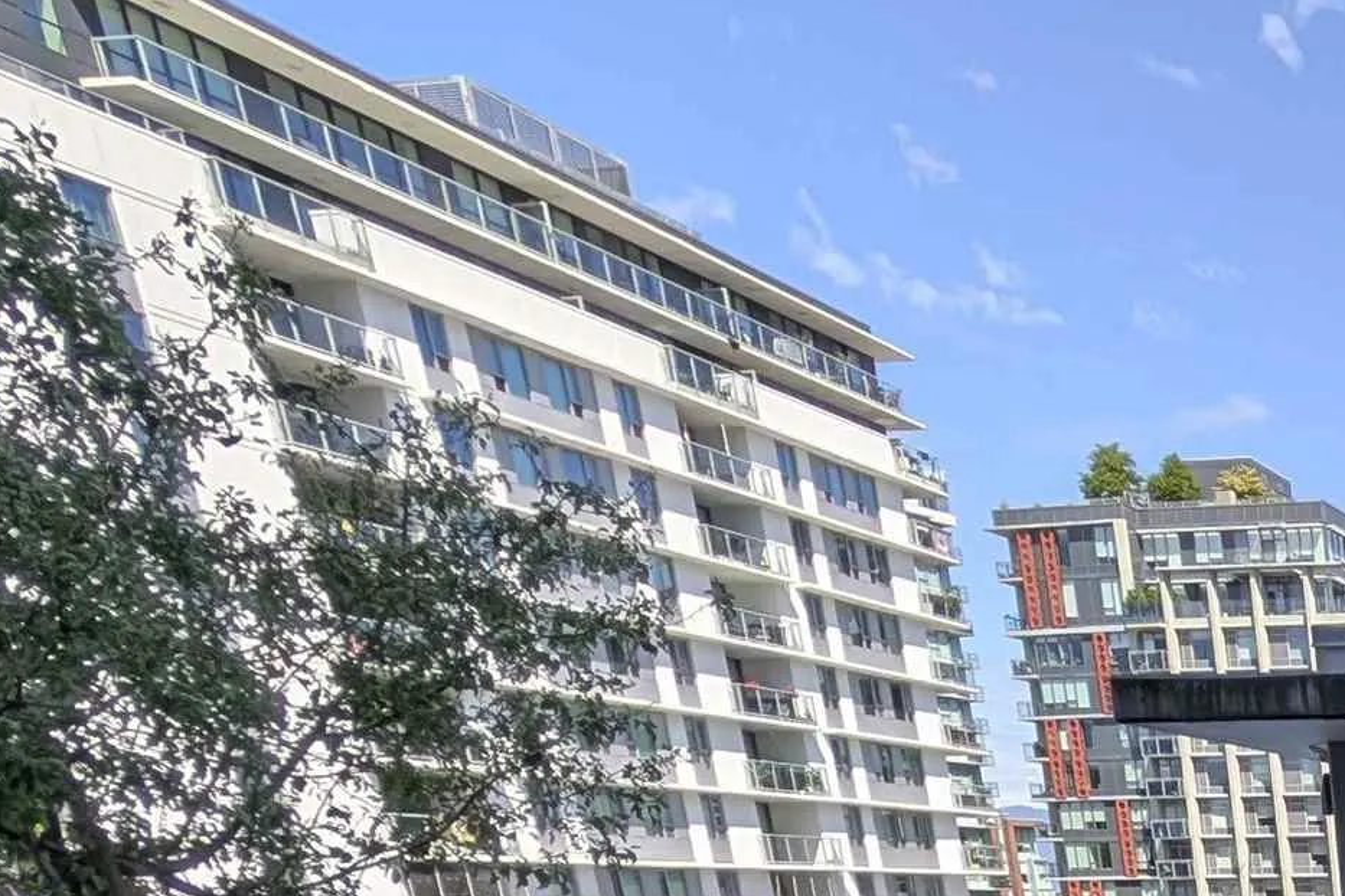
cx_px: 1831
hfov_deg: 32.5
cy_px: 1498
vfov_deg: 22.9
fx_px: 1532
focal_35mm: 41
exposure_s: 1/1582
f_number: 1.7
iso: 46
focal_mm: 2.02
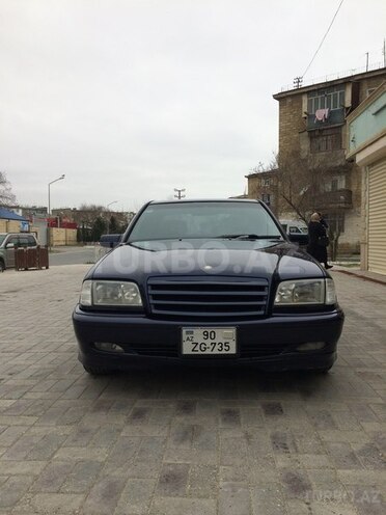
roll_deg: +0.0
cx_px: 193
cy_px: 258
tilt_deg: -4.7
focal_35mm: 29
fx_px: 431
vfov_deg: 61.7
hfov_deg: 48.2
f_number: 2.2
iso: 32
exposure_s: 1/604
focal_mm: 4.15
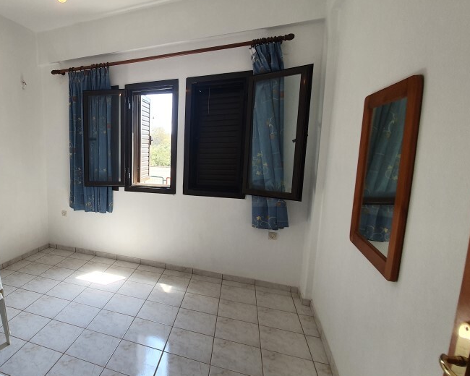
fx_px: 278
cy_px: 189
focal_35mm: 20
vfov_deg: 68.1
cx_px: 107
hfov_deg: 73.6
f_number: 2.2
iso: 50
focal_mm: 1.8
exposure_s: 1/100
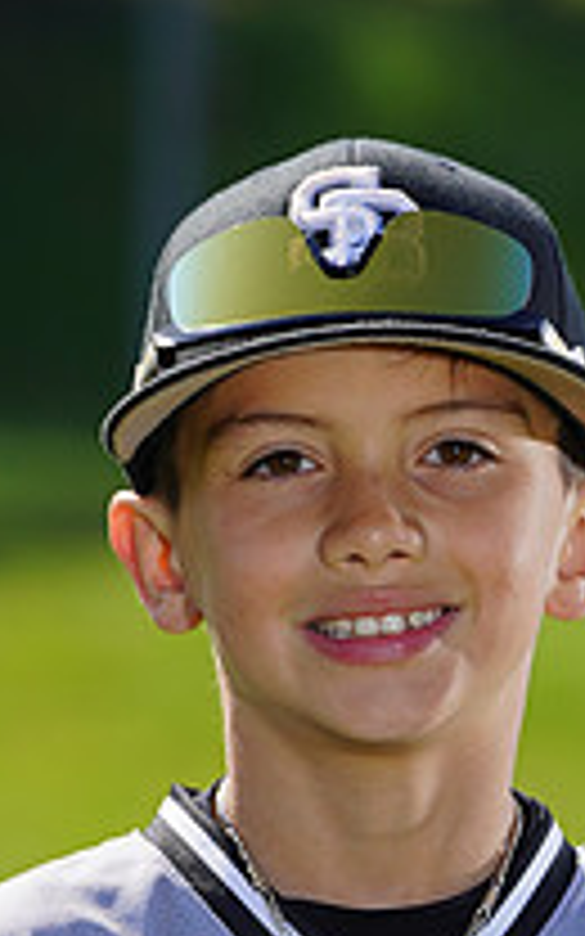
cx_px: 286
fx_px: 16810
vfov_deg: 3.2
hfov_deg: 2.0
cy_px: 1184
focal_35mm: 659
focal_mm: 232
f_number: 8
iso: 100
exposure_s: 1/250
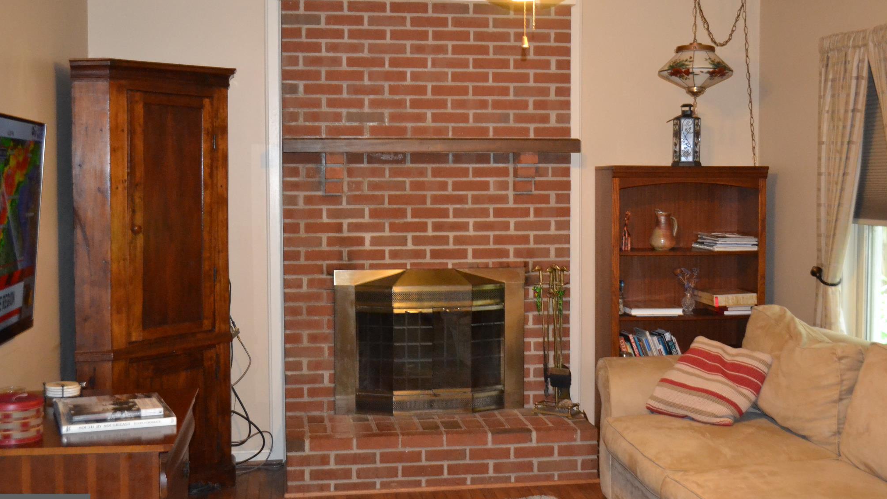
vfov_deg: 26.5
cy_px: 224
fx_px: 1058
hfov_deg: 45.5
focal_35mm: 45
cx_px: 446
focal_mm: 28
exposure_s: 1/60
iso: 3200
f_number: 4.5
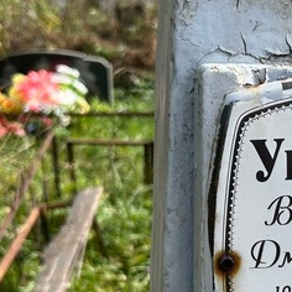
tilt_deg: -19.2
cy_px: 226
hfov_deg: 21.7
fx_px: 744
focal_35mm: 78
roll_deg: -2.1
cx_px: 259
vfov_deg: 22.0
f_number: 1.5
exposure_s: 1/1575
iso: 50
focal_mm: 5.7
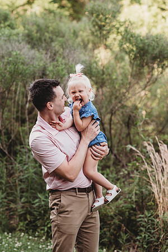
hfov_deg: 16.1
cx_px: 84
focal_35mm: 85
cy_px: 126
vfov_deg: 23.9
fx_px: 595
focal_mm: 85
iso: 160
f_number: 2.8
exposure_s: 1/200
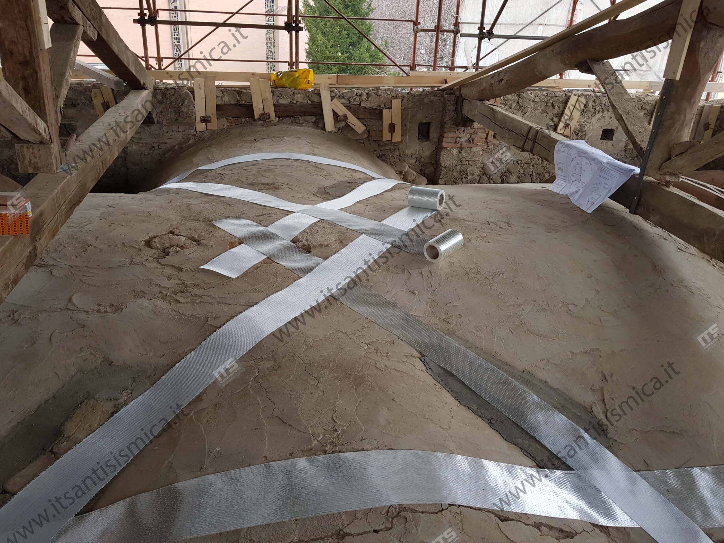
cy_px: 272
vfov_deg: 53.1
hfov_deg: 67.3
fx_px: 544
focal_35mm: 26
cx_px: 362
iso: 64
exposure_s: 1/120
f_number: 1.7
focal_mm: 4.2
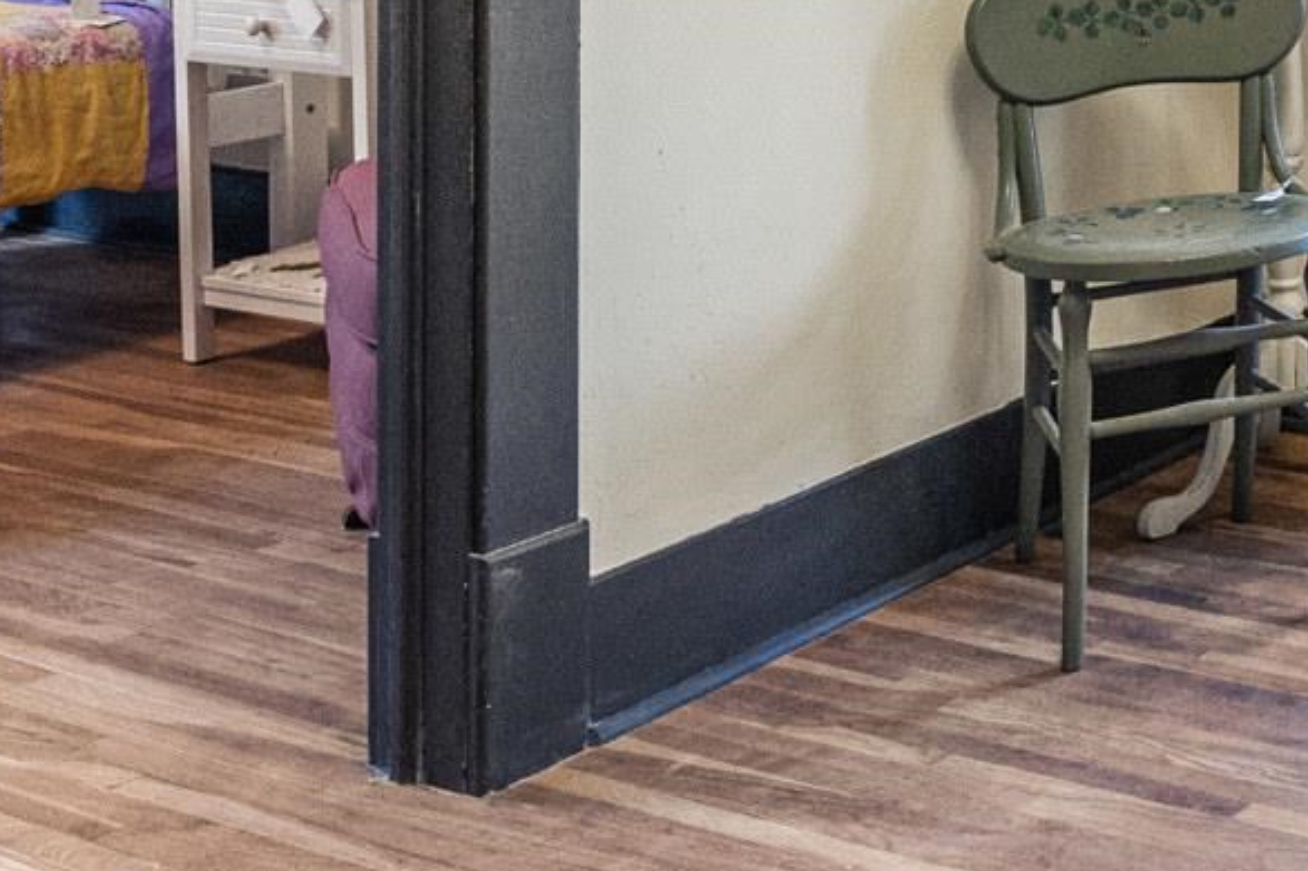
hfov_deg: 25.8
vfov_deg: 19.0
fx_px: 2324
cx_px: 1799
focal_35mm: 64
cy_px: -383
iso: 1600
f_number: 5.6
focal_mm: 15
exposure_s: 1/40
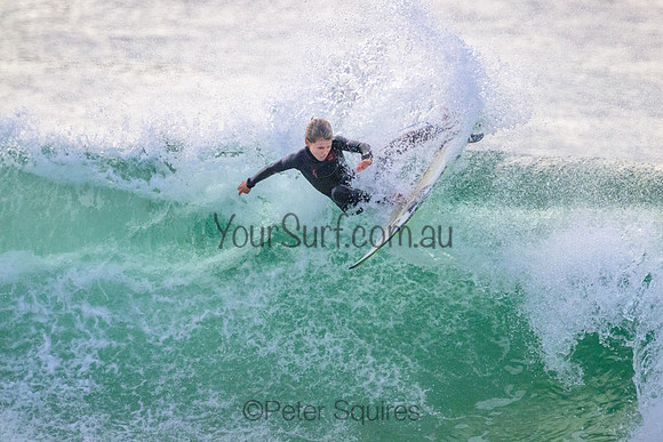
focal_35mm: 911
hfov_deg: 2.3
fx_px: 16777
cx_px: 377
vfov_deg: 1.5
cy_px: 240
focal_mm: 800
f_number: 11
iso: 5600
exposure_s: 1/2000
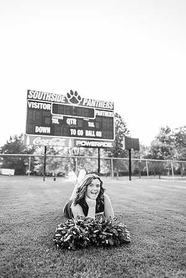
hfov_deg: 53.1
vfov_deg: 73.7
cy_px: 139
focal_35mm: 24
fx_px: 186
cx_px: 93
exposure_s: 1/500
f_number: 2
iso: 125
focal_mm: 24
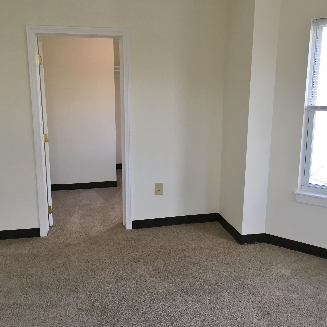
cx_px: 153
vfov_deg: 47.2
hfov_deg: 47.2
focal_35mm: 35
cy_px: 162
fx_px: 374
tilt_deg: -12.2
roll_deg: +0.3
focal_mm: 4.15
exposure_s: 1/33
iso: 25
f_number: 2.2
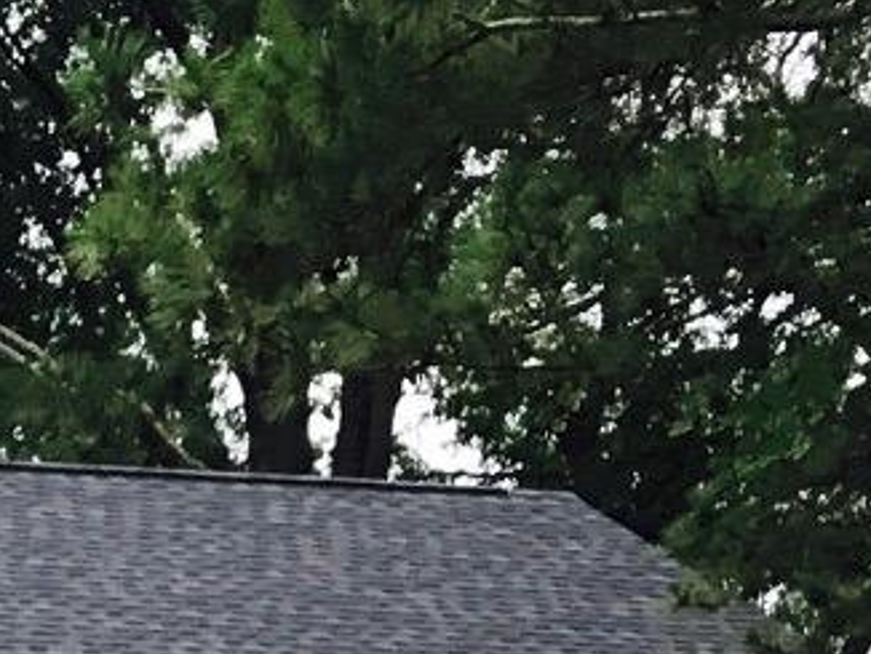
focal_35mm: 173
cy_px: 1759
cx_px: -1200
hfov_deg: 10.0
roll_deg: -1.5
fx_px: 4356
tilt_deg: -5.5
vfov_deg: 7.8
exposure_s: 1/101
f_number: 1.8
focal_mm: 3.99
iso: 20
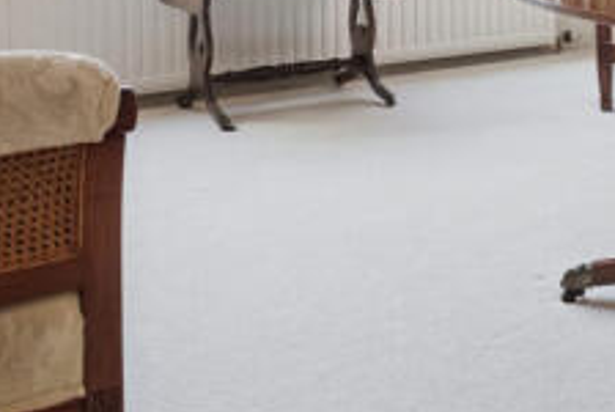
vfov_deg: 16.5
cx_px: 626
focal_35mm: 73
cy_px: -265
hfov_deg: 26.1
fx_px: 1249
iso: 3200
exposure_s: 1/100
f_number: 8
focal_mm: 16
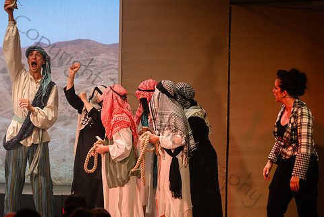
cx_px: 146
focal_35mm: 163
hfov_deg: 12.6
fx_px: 1468
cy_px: 114
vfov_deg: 8.4
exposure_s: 1/160
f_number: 2.8
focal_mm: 135
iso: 640
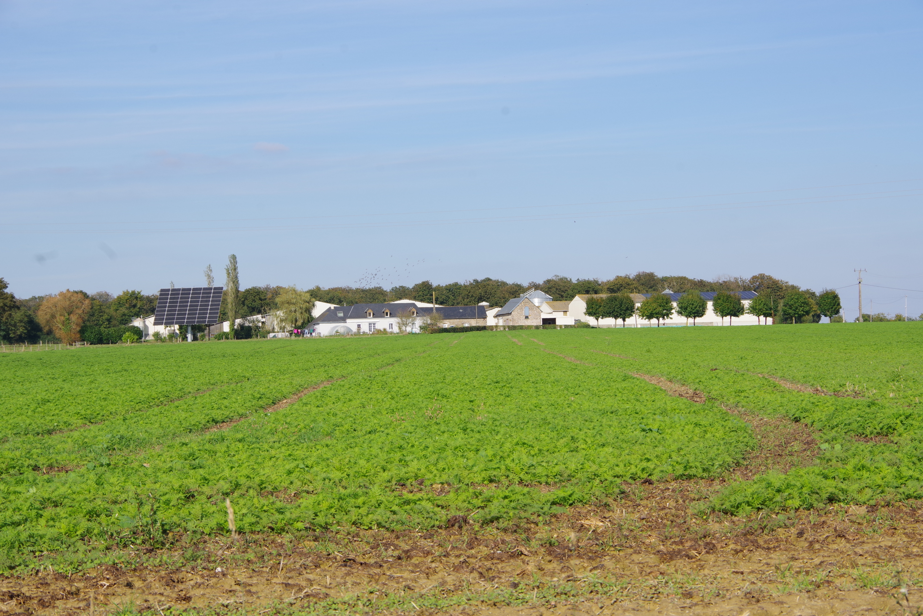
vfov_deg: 15.2
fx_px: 2307
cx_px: 462
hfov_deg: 22.6
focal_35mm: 90
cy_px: 308
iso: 200
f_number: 11
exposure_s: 1/250
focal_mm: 60
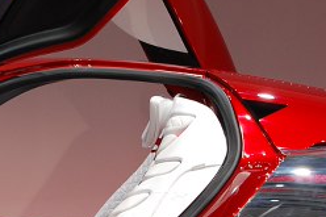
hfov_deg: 11.0
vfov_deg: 7.4
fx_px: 1683
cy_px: 156
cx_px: 42
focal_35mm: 186
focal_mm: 30
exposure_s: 1/125
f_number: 5.6
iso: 250
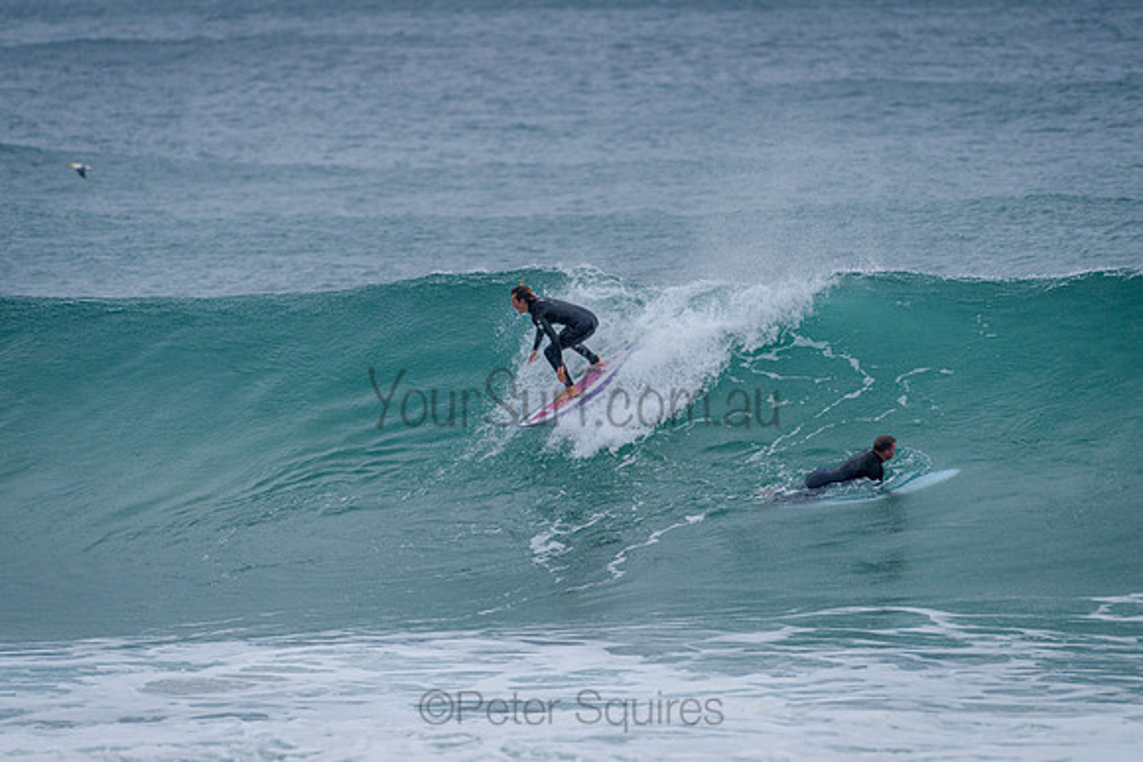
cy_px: 381
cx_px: 572
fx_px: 19451
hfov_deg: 3.4
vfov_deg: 2.2
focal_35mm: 613
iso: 560
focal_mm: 500
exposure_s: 1/2000
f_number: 5.6
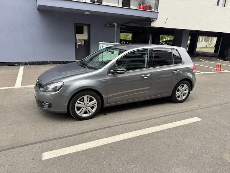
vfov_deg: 56.8
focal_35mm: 24
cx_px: 115
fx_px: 159
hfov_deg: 71.6
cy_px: 86
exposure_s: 1/514
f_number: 1.78
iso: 80
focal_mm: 6.76
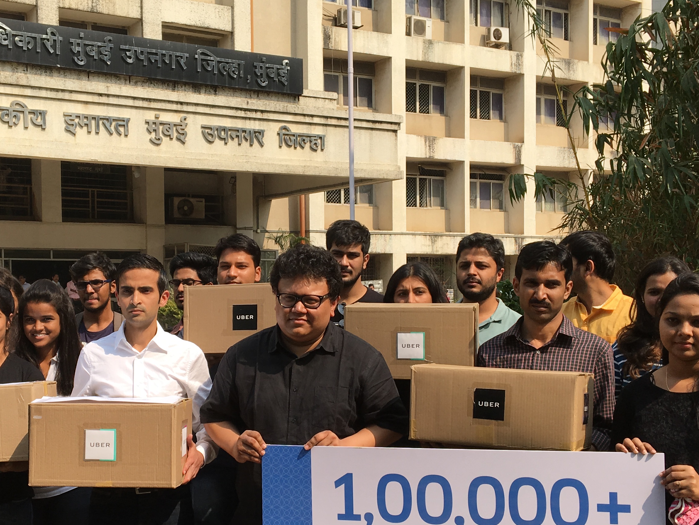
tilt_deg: -0.7
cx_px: 286
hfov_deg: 37.4
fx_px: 1030
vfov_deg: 28.5
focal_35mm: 51
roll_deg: +1.5
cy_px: 330
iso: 25
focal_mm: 4.15
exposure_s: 1/1040
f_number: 2.2
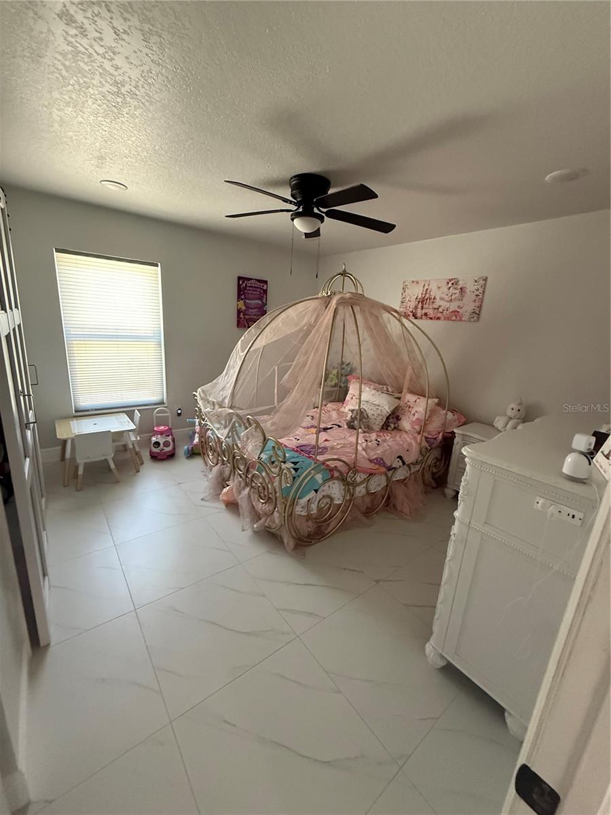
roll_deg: -4.9
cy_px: 408
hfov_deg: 85.7
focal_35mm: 14
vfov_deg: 102.1
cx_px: 306
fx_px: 329
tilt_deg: -13.7
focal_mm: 2.22
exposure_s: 1/60
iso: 640
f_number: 2.2
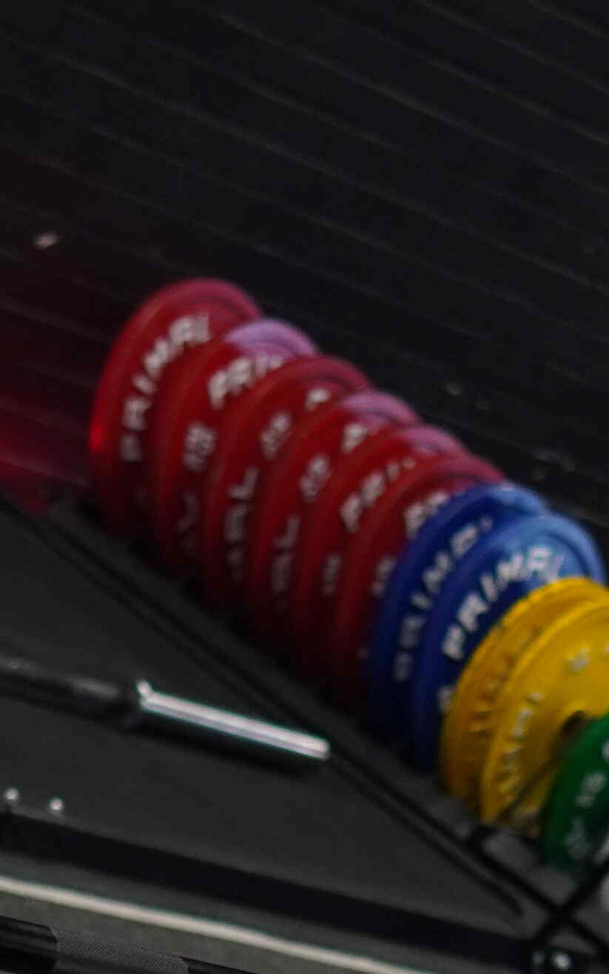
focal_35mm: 209
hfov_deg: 6.3
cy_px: 1245
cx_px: 645
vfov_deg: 9.9
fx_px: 5551
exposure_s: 1/100
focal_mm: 30
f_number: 2.2
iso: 400
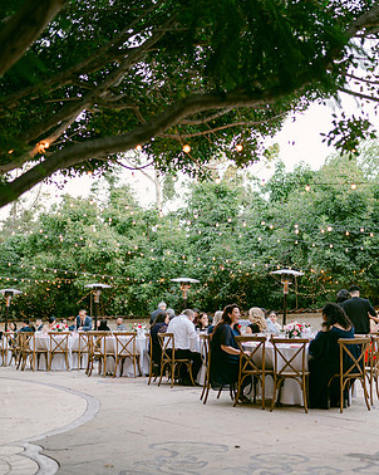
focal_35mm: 52
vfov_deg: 36.0
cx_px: 301
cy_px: 236
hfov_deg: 28.5
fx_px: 730
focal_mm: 35
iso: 800
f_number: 1.8
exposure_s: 1/320
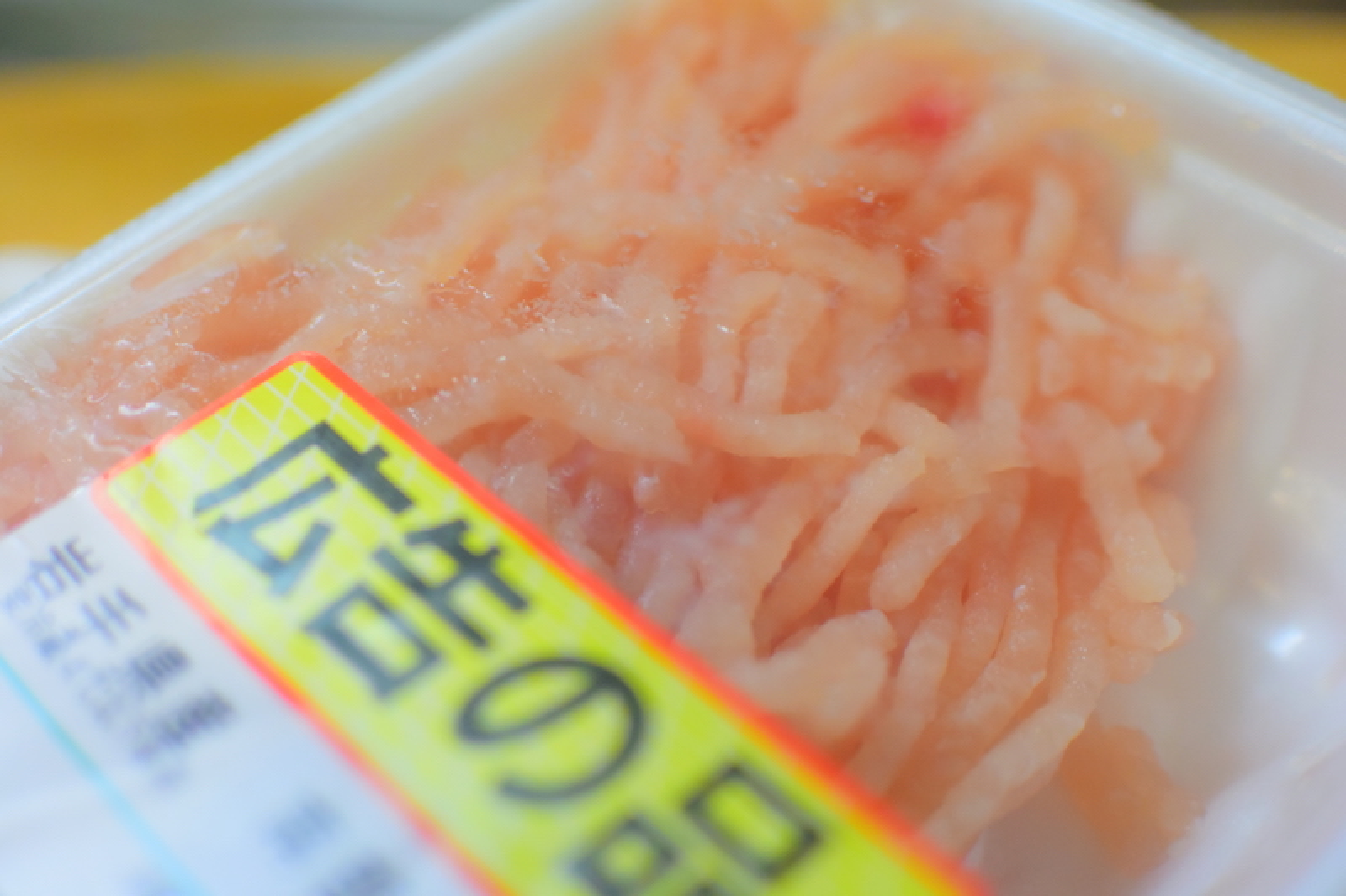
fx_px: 1832
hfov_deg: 40.4
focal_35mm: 49
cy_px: 448
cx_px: 673
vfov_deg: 27.5
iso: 450
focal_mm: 18.5
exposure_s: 1/125
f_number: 1.8
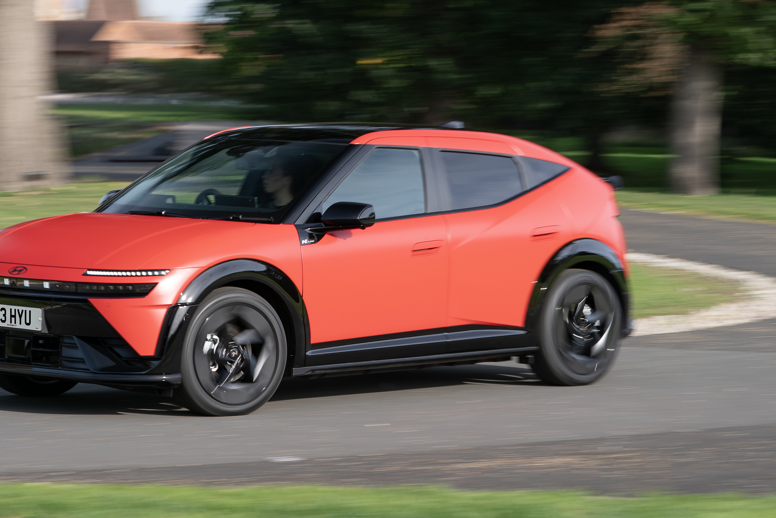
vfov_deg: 9.5
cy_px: 59
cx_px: 269
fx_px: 3104
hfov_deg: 14.2
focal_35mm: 144
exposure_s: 1/50
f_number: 7.1
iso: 100
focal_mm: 80
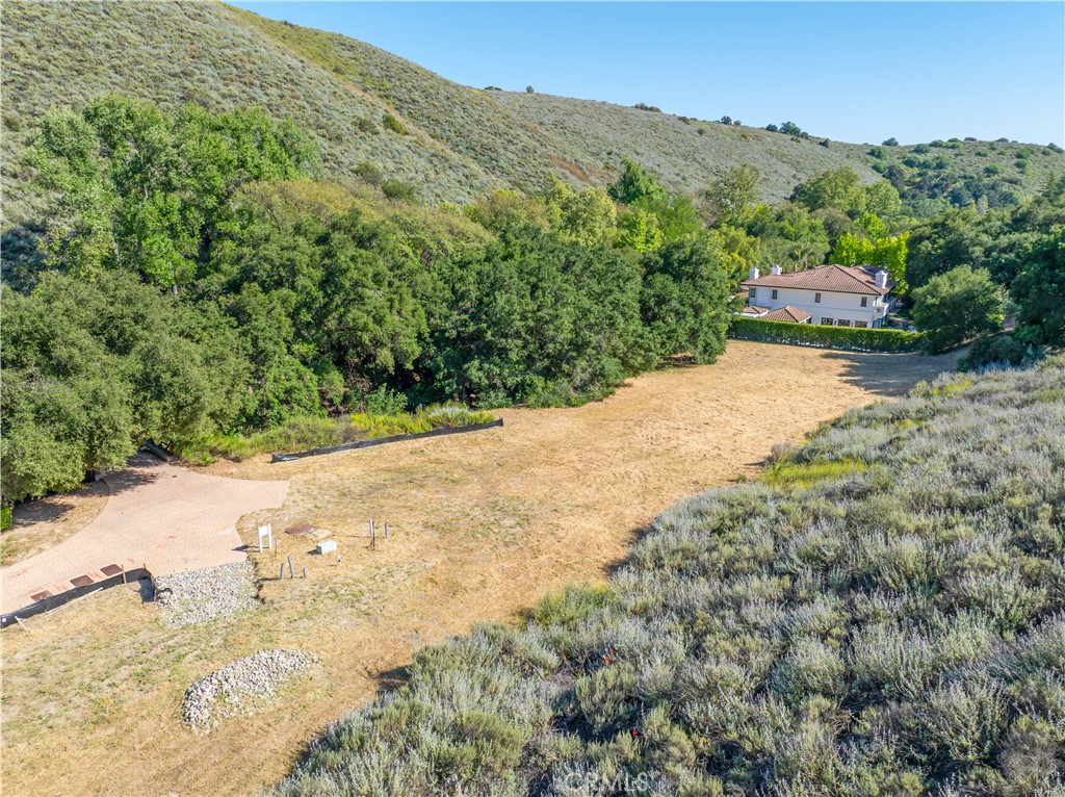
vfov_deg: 56.7
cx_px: 532
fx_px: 738
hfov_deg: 71.6
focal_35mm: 24
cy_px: 398
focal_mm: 12.29
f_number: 2.8
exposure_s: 1/1250
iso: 100
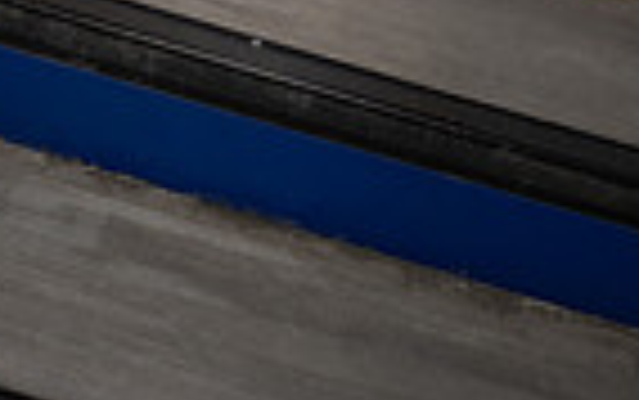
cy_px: -598
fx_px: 1691
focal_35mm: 97
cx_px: 392
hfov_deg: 21.4
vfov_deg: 11.1
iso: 125
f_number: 11
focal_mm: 30
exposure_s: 1/250
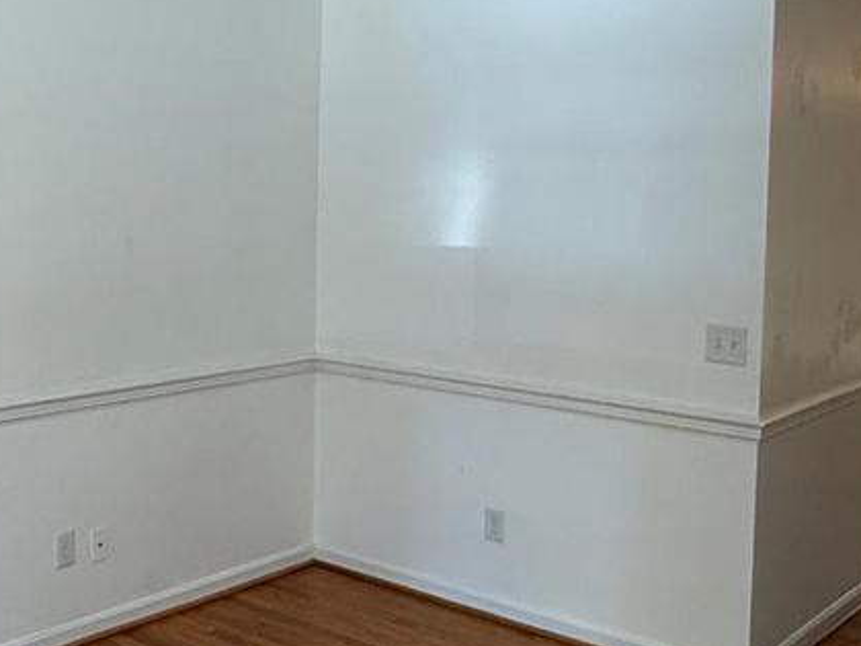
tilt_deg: -3.6
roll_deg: -0.5
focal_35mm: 48
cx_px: 199
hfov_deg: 38.5
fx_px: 1194
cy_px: 240
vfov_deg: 30.1
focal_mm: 2.22
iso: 200
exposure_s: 1/120
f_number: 2.2
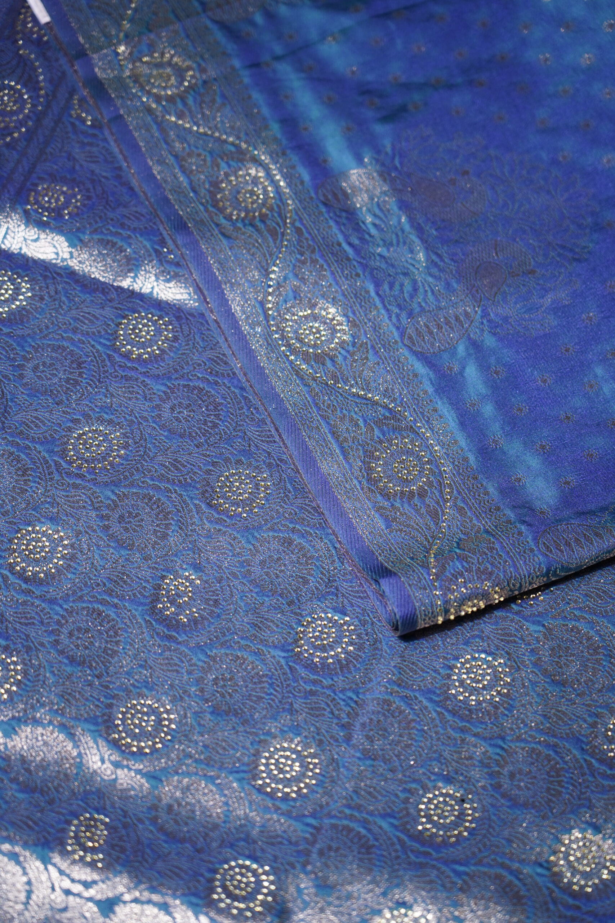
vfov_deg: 19.5
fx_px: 2690
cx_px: 308
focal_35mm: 105
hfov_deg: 13.0
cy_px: 462
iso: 800
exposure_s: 1/160
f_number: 4
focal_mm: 105
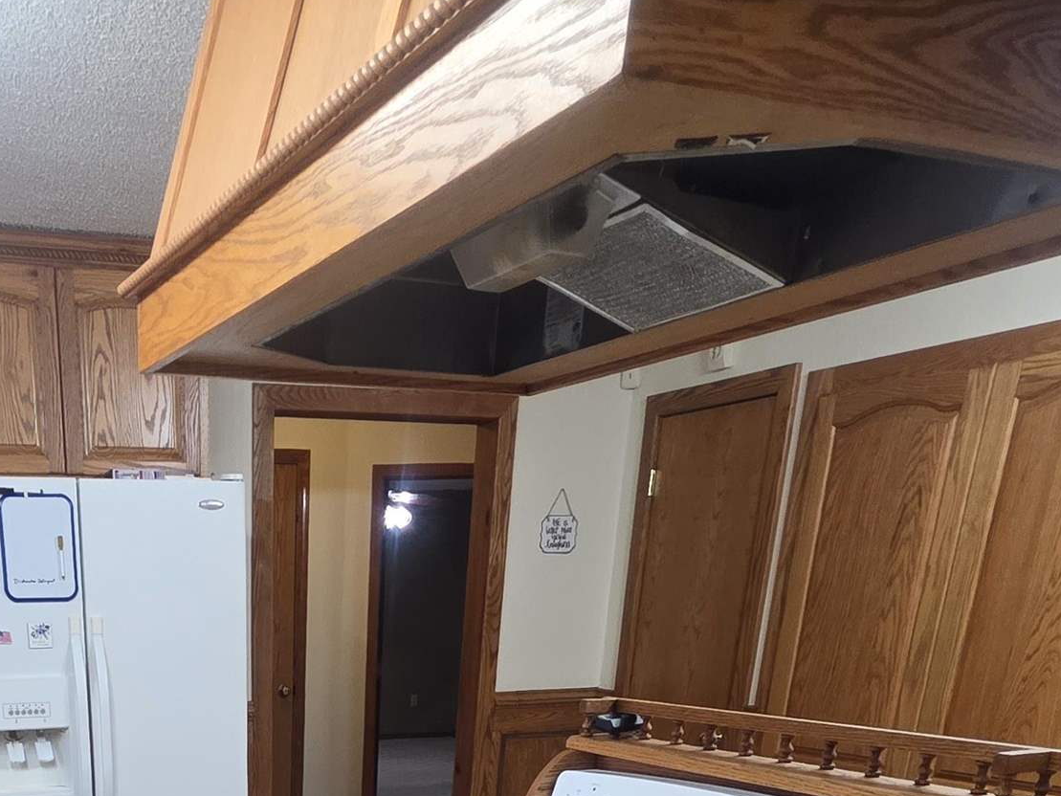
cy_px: 1092
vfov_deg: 29.7
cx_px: 206
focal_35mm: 36
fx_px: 1104
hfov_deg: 48.3
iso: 250
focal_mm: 2.2
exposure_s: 1/120
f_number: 1.9
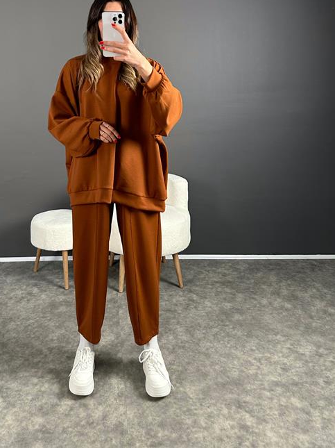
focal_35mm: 35
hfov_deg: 40.3
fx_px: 452
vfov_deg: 50.9
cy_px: 123
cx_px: 121
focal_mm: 6.86
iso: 160
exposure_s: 1/121
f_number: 1.78
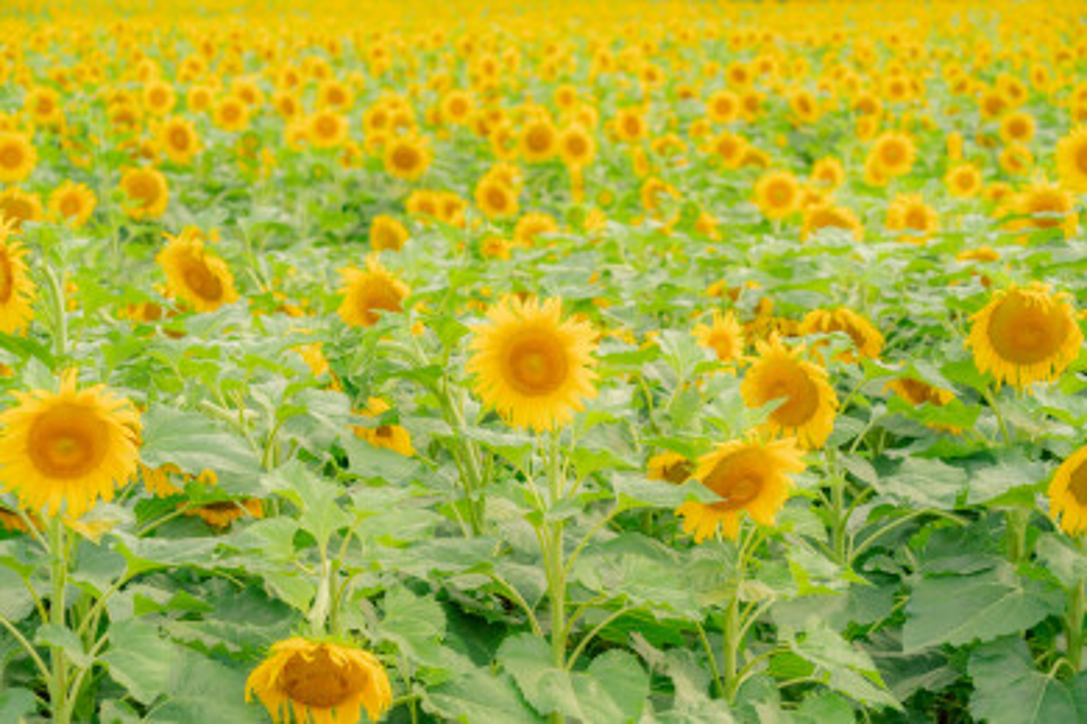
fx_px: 3200
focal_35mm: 106
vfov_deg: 12.9
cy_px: 362
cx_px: 544
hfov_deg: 19.3
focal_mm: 106
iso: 400
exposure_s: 1/320
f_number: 6.3
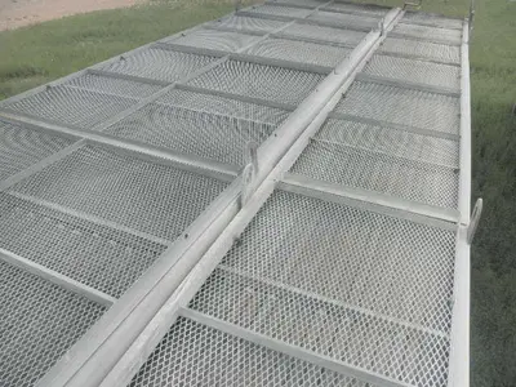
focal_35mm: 28
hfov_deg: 63.4
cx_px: 258
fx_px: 417
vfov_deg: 49.7
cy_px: 194
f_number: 3
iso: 64
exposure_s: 1/640
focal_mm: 5
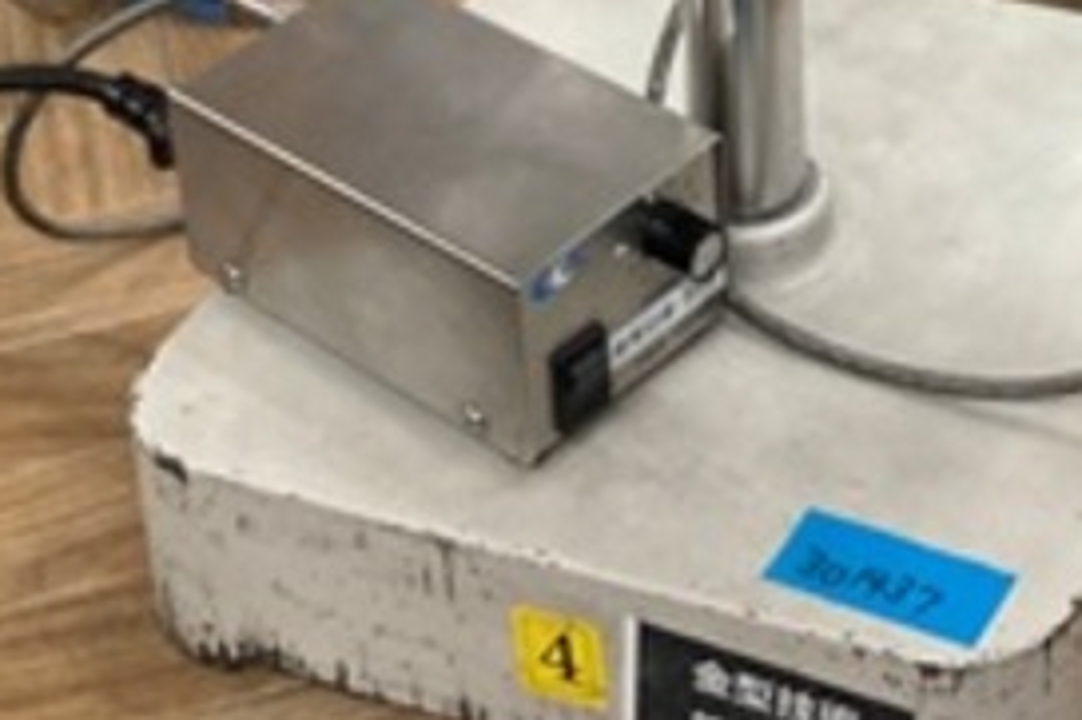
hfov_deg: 18.6
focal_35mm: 107
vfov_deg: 11.7
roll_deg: -0.2
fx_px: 3214
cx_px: 1082
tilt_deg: -22.5
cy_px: -613
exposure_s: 1/60
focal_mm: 3.99
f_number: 1.8
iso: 64
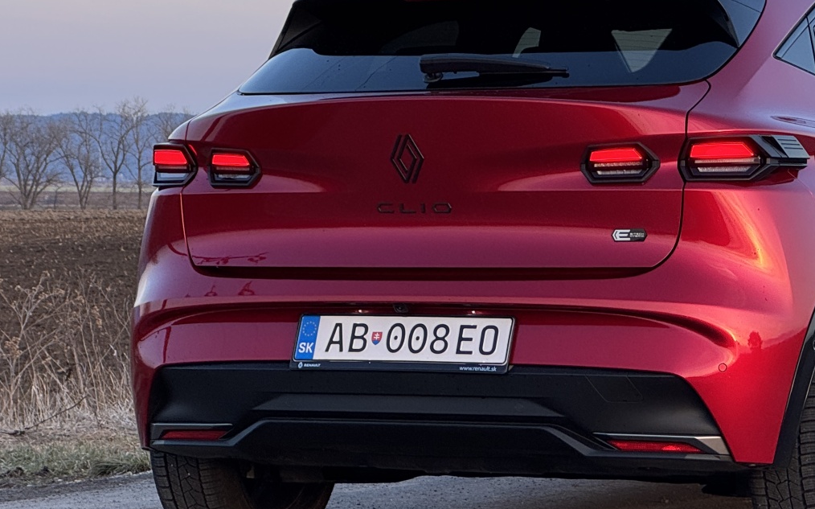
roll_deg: +0.0
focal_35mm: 153
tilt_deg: +0.6
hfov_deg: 13.6
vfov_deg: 8.6
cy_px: 224
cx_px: 699
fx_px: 3397
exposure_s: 1/99
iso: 25
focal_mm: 9
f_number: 2.8
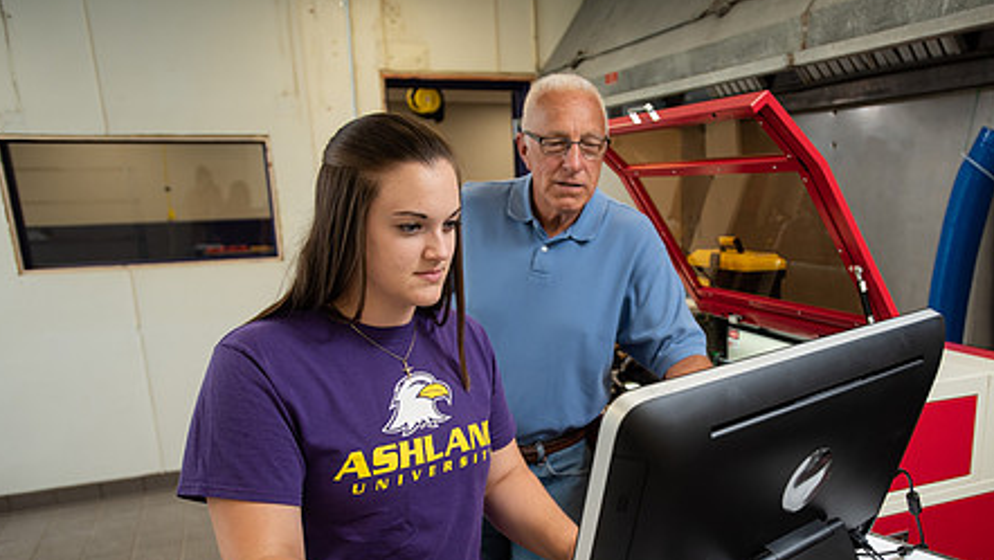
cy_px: 399
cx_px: 621
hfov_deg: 58.7
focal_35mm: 33
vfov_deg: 35.1
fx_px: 870
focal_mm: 24
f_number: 3.5
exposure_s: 1/200
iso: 400
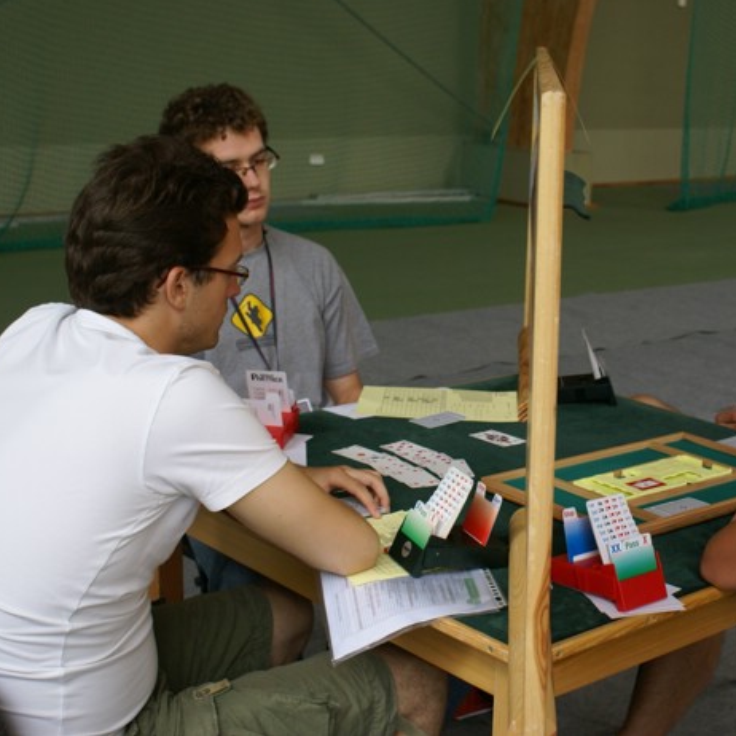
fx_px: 1395
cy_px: 365
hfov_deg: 29.4
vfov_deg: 29.6
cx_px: 487
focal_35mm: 58
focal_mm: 30
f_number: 5.6
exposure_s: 1/25
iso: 200
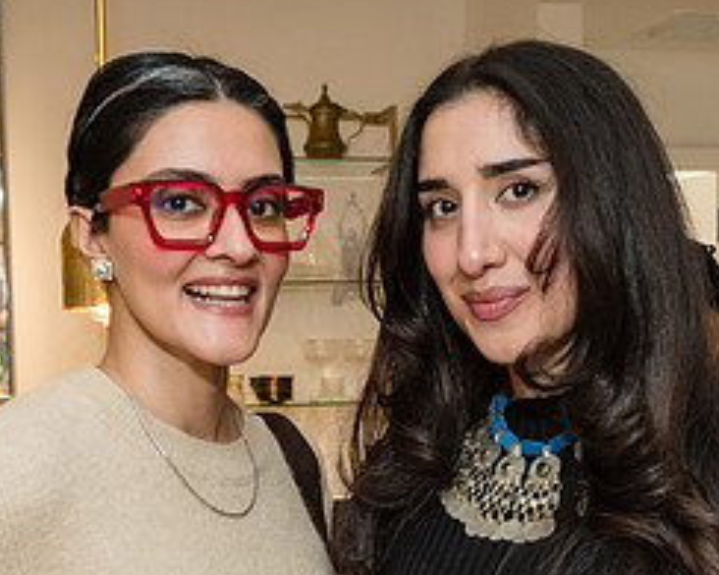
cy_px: 511
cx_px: 386
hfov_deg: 26.4
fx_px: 1532
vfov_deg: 20.8
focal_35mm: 72
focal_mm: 27
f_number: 4
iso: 1600
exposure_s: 1/160
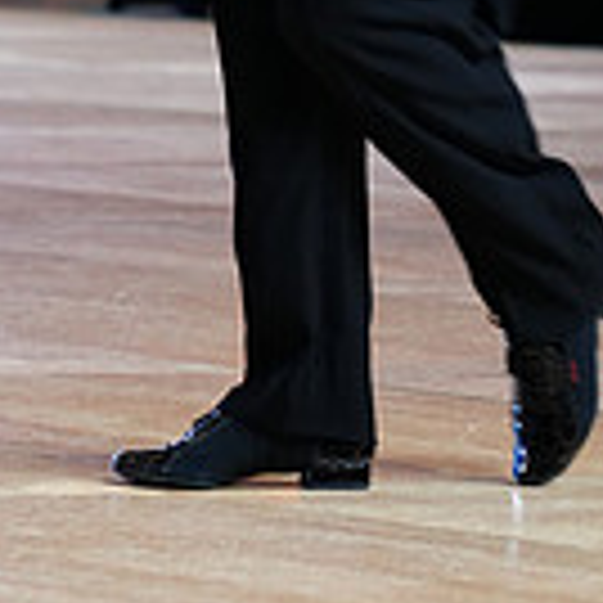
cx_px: -106
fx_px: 7607
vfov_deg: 4.5
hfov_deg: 4.5
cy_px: -567
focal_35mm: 386
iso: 2000
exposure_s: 1/250
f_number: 4
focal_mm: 105
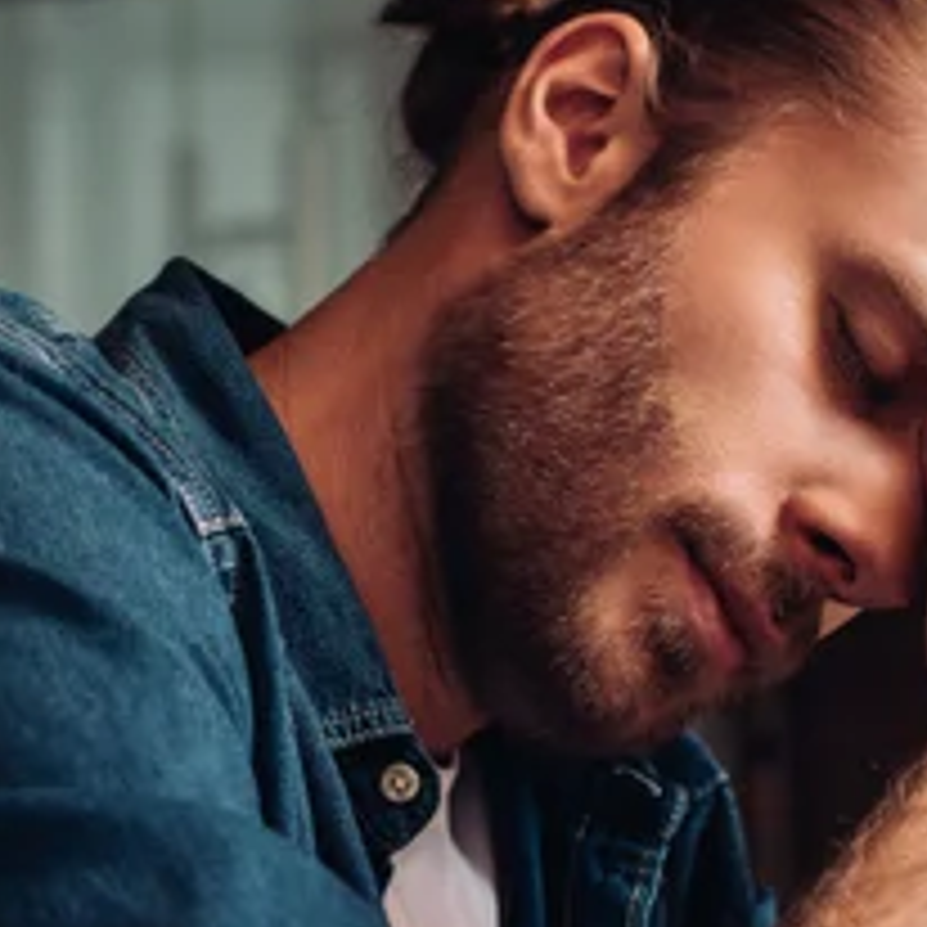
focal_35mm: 144
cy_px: 713
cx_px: 331
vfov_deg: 12.1
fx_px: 4363
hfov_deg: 12.1
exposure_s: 1/200
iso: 100
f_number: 2.8
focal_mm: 35
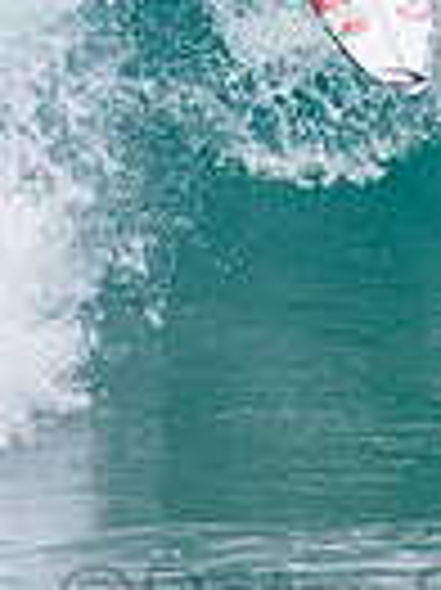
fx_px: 36274
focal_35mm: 2132
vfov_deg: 0.9
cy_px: -142
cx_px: 405
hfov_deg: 0.7
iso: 250
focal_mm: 500
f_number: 5.6
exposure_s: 1/2000
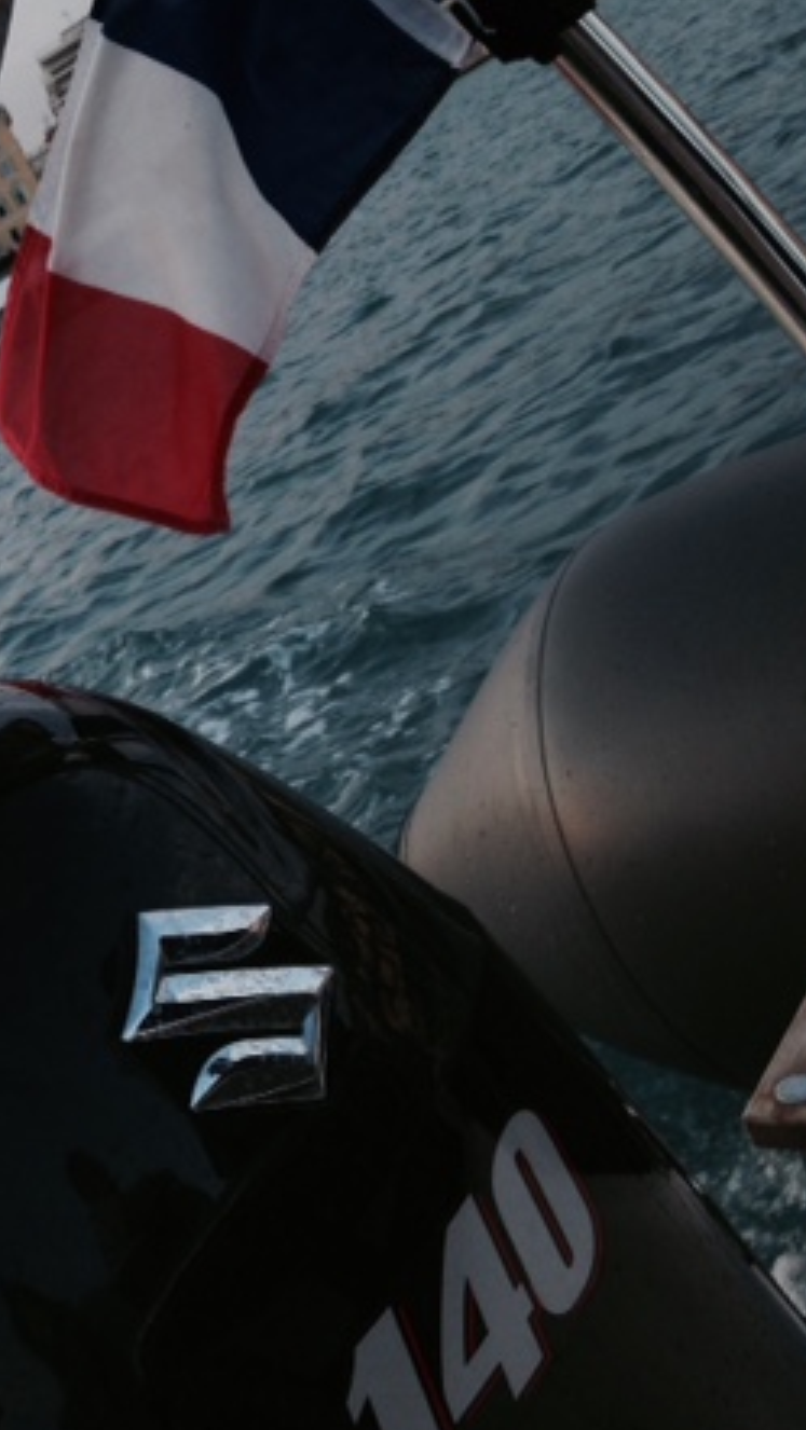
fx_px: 1973
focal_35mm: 52
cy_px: 702
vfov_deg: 39.8
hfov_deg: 21.9
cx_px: -78
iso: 50
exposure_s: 1/321
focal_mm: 4.12
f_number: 2.4
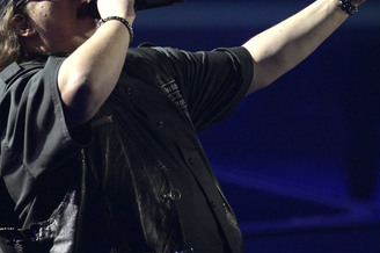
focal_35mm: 550
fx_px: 5800
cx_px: 167
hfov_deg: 3.8
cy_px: 81
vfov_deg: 2.5
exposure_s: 1/1250
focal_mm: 400
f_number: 5.6
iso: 8000
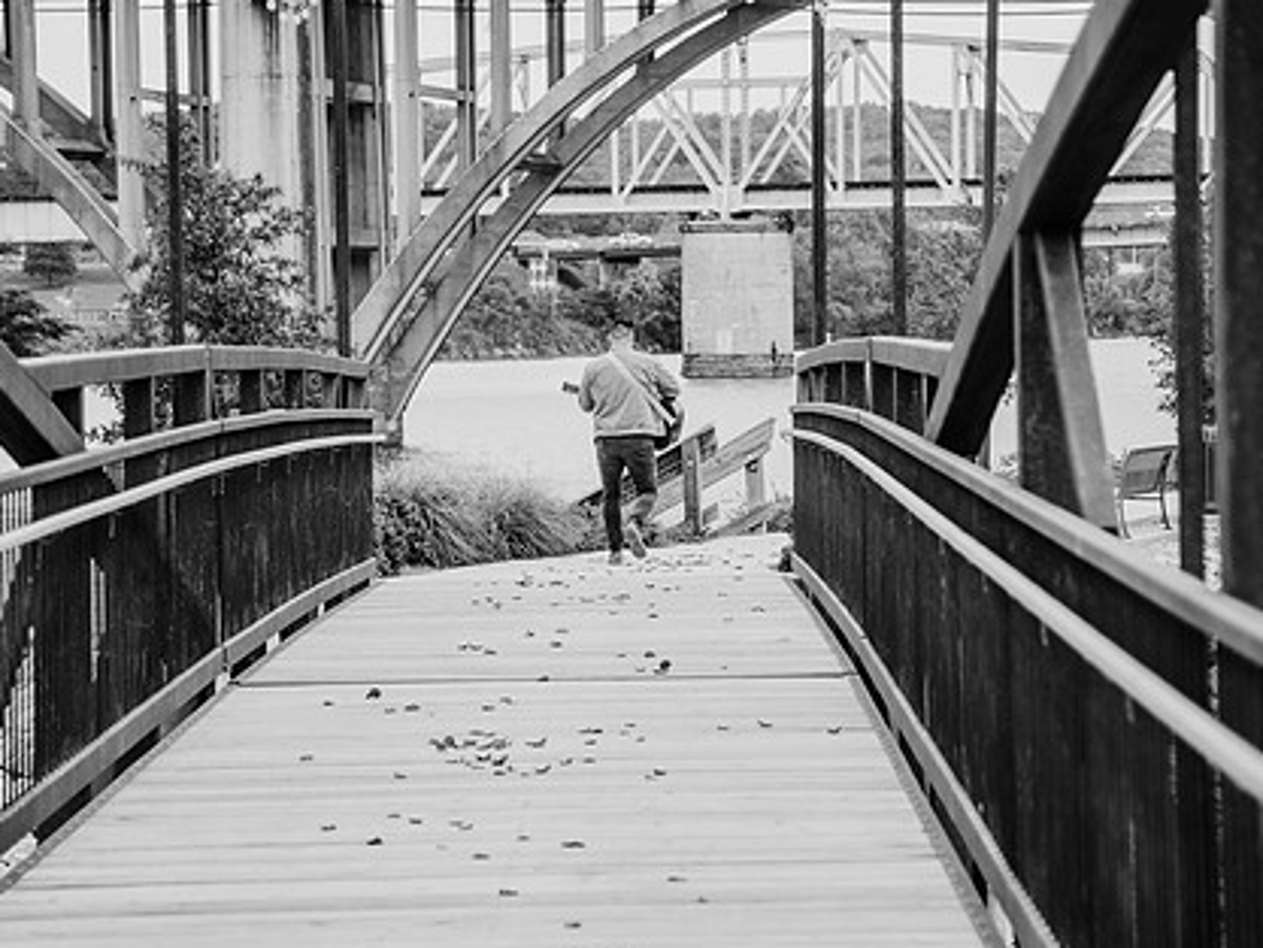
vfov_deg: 12.9
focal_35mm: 115
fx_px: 4197
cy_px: 383
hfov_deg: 17.1
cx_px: 660
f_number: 4
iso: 320
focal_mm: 86
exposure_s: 1/800
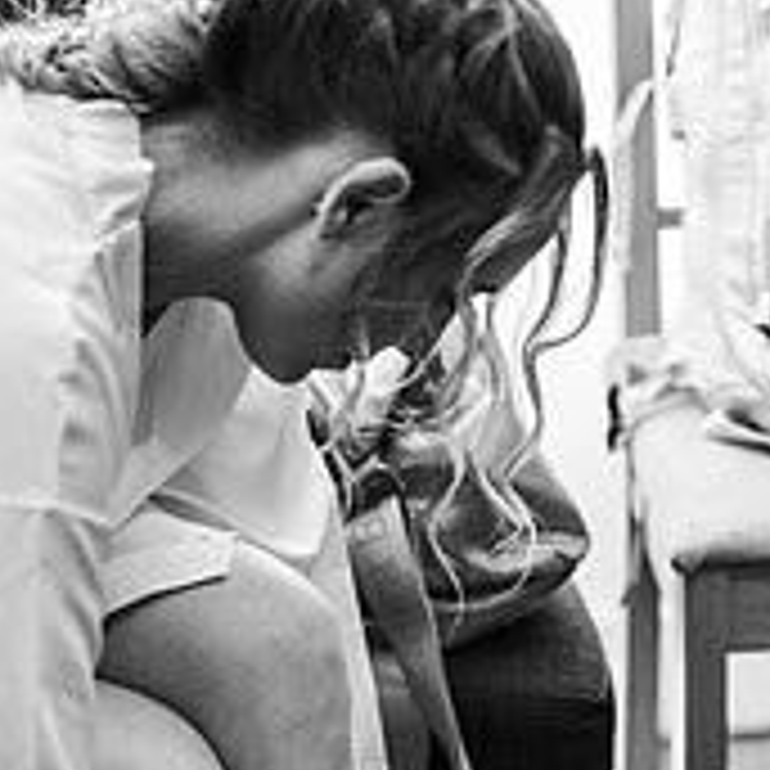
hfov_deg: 9.2
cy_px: 955
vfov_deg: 9.1
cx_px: 263
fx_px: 4782
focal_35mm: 190
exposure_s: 1/200
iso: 800
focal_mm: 85
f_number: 1.8
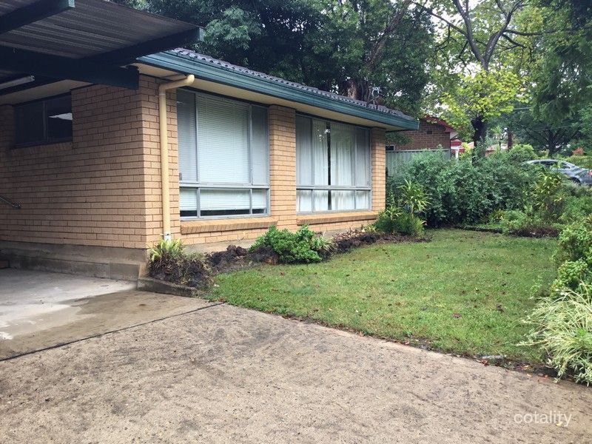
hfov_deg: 58.4
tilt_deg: -3.1
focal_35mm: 31
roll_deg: +1.4
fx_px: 530
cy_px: 222
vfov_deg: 45.4
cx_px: 296
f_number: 2.4
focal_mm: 3.3
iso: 25
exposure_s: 1/106
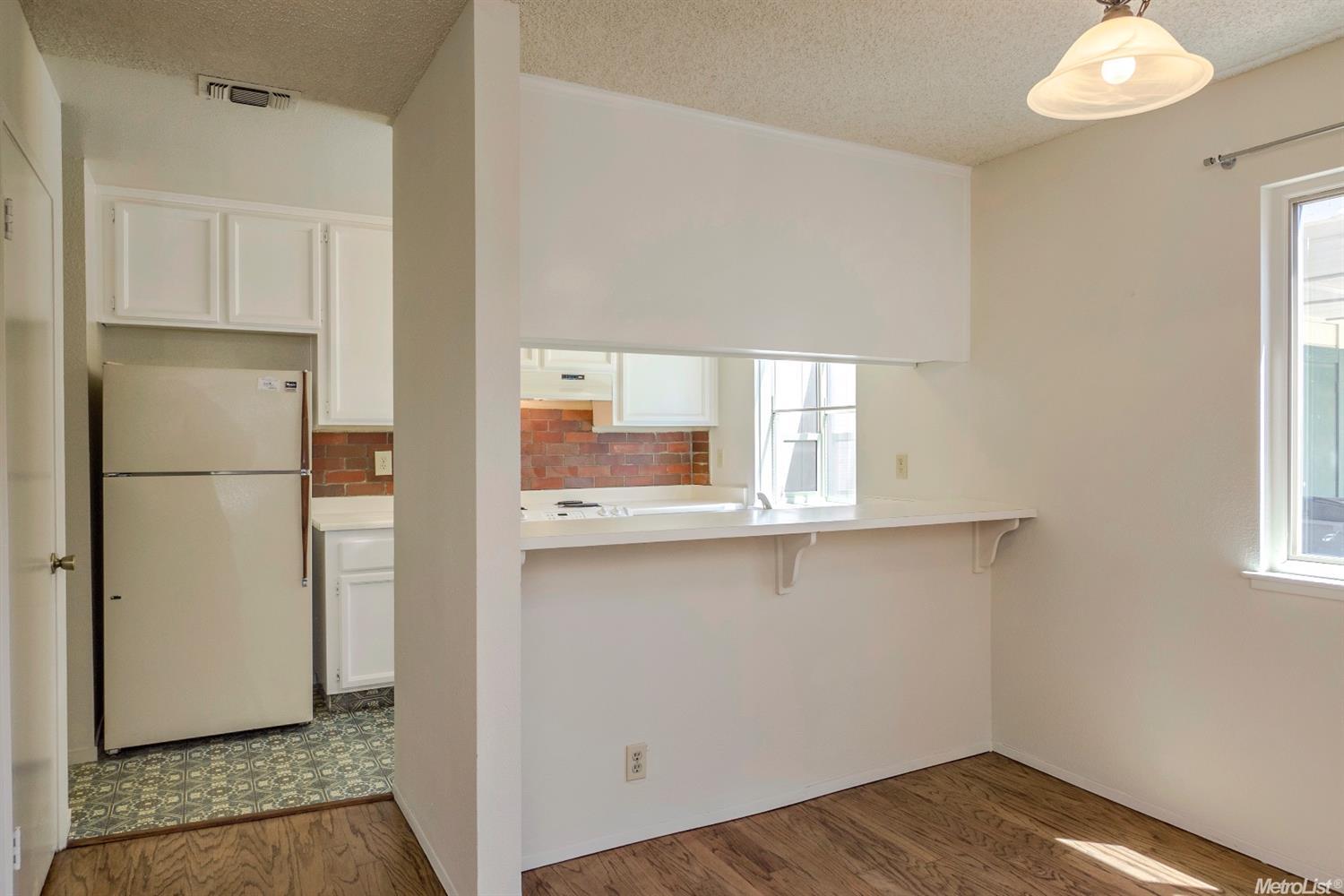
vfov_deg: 57.2
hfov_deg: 78.6
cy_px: 448
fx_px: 821
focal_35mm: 22
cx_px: 672
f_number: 5
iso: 100
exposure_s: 1/30
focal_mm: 15
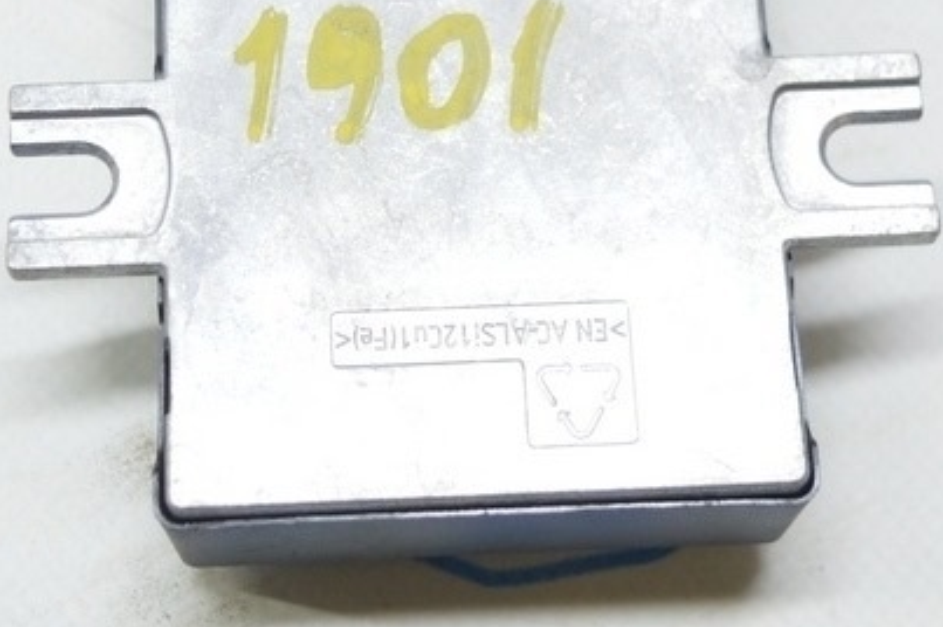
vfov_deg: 13.8
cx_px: 386
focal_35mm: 99
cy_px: 158
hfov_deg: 20.6
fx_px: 2591
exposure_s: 1/40
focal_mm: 26
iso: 400
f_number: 4
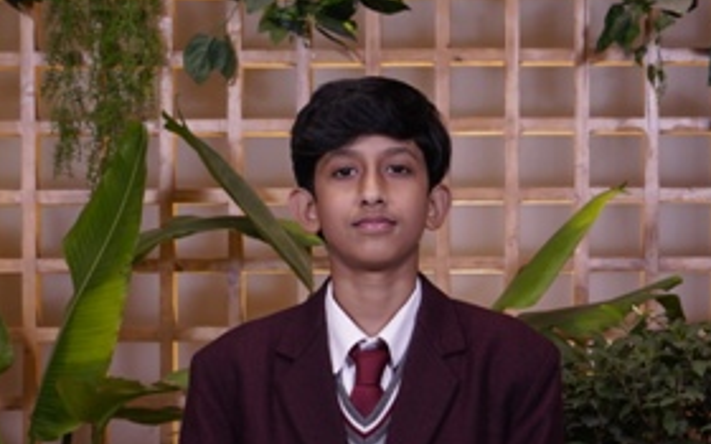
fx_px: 1802
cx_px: 401
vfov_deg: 14.0
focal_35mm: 93
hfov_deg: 22.3
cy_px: 359
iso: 500
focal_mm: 38
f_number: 5
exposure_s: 1/125
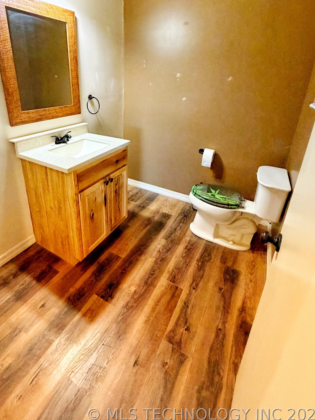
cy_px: 157
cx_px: 127
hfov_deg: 70.9
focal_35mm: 18
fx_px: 218
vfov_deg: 86.0
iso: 500
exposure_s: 1/60
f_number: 2.2
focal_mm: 2.22
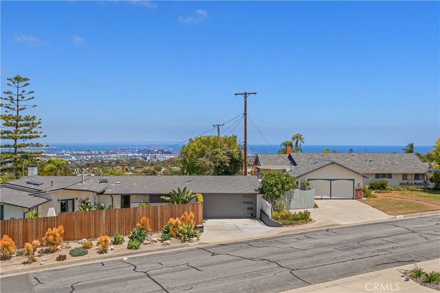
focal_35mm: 36
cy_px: 146
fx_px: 440
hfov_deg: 53.1
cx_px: 220
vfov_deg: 36.9
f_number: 9
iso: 800
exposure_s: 1/3200
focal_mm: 24
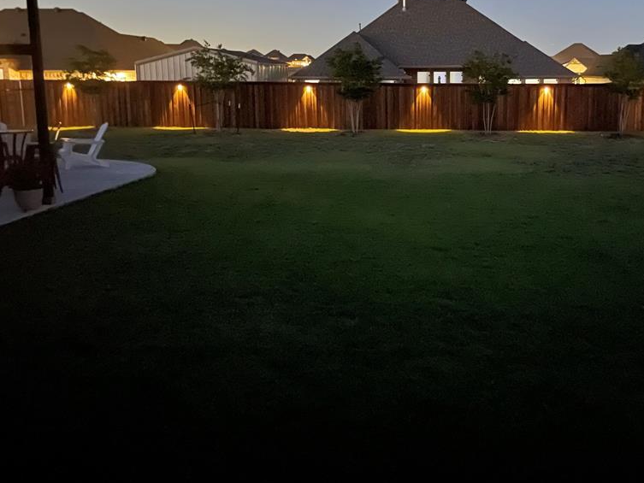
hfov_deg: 53.2
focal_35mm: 34
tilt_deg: -9.3
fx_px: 633
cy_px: 165
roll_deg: +0.1
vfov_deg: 41.3
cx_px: 411
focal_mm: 5.1
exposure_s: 1/2
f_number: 1.6
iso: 3200
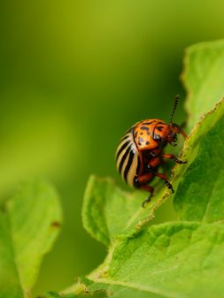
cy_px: 149
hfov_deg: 6.8
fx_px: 1888
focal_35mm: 219
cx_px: 162
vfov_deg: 9.0
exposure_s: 1/200
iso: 100
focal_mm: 100
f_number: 4.5
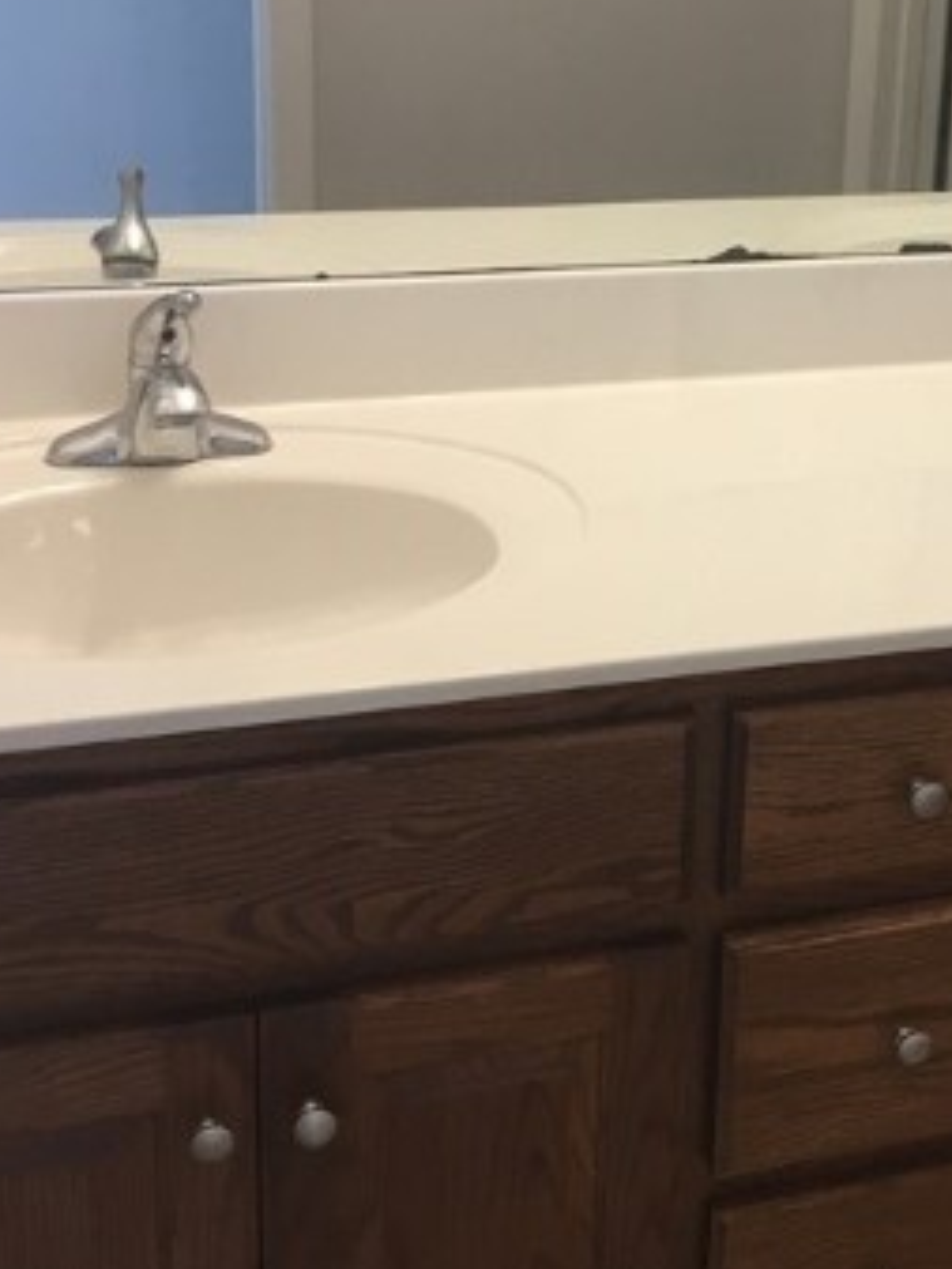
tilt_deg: -18.9
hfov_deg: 21.4
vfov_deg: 29.2
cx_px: 963
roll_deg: -4.5
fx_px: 2419
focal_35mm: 66
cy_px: 452
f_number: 2.2
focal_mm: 4.15
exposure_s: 1/30
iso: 50
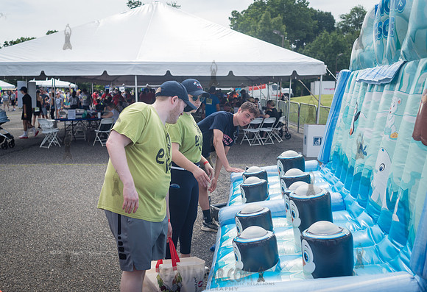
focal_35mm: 37
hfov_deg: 51.2
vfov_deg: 36.3
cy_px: 149
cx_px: 201
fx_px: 445
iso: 200
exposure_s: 1/1250
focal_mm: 35
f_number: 4
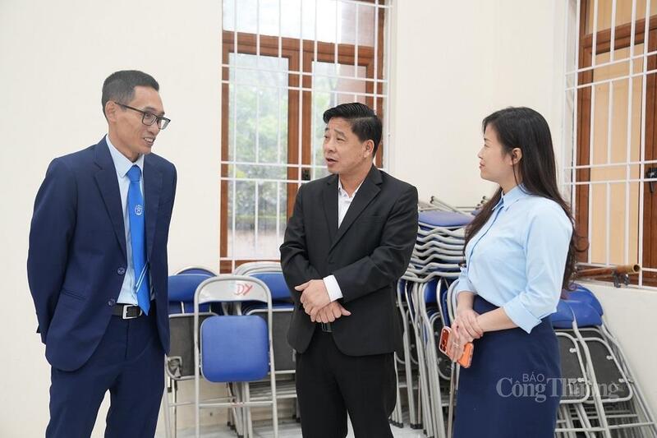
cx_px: 328
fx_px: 821
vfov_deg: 29.9
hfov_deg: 43.6
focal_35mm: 45
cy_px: 219
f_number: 3.5
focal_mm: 45
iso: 640
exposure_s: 1/80
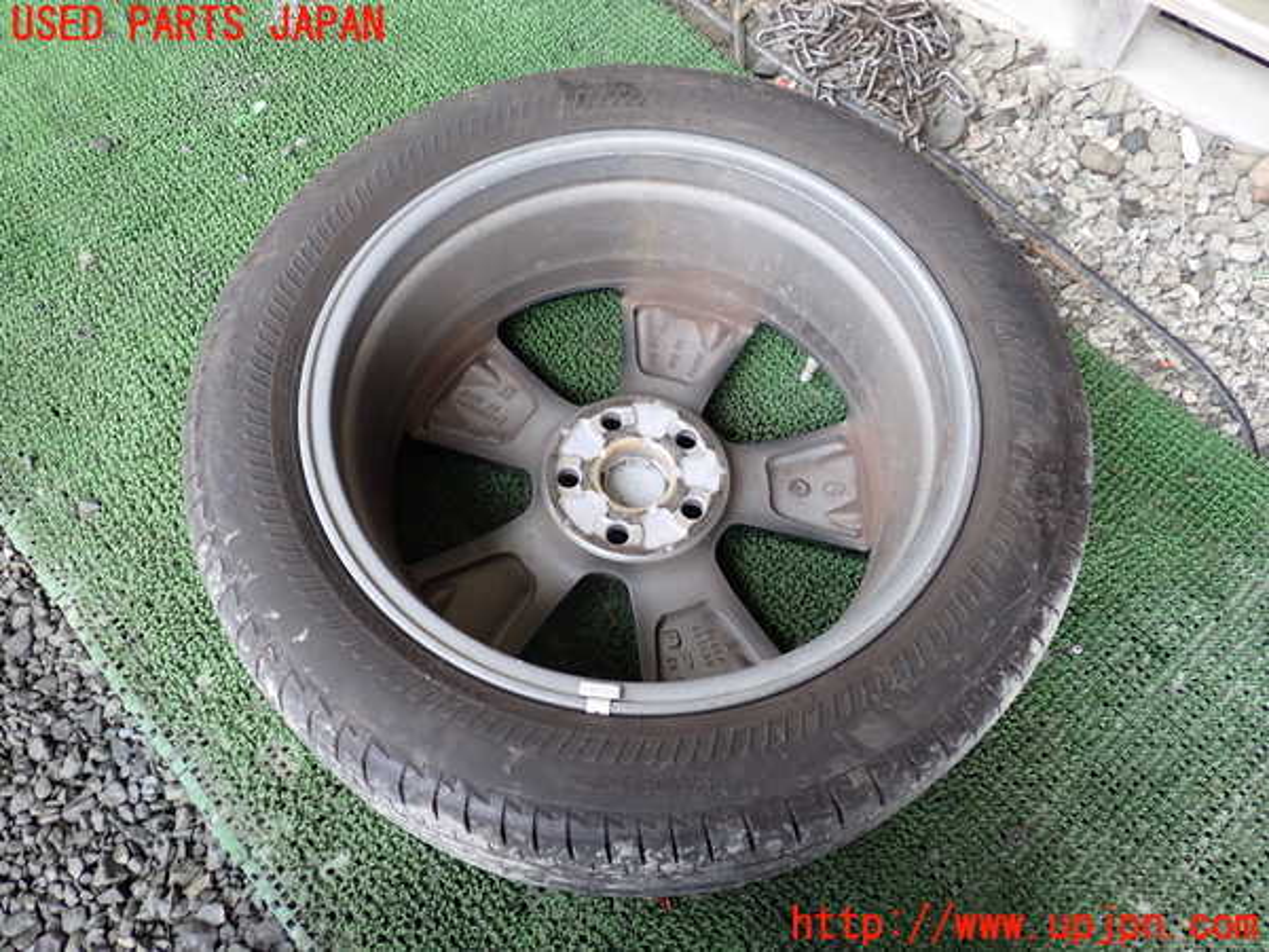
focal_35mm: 30
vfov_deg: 46.8
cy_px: 476
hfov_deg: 60.0
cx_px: 634
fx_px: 1100
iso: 200
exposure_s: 1/80
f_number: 2.3
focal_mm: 5.4
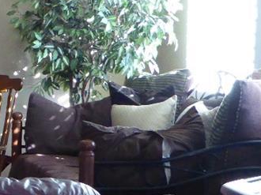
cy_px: 172
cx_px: -134
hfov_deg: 14.0
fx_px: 995
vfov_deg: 11.2
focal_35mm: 132
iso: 640
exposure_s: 1/60
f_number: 3.5
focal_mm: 5
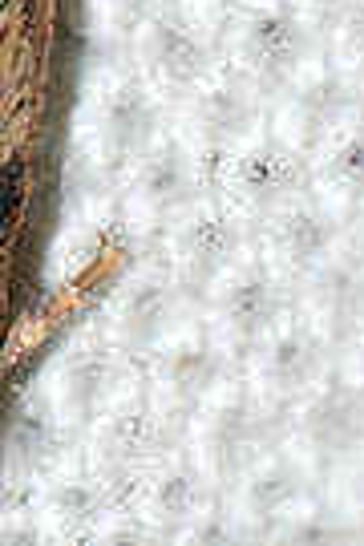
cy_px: 704
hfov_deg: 1.9
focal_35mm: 713
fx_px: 10813
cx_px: -433
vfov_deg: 2.9
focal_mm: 100
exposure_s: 1/200
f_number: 18
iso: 100
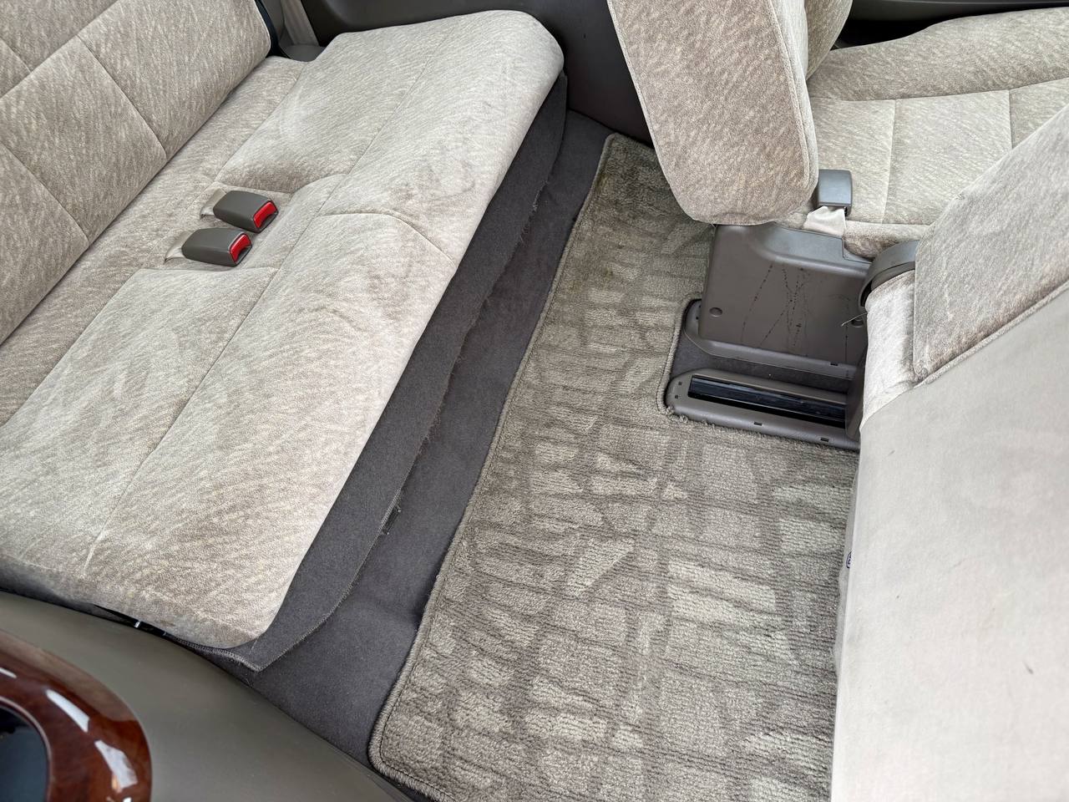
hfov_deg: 71.6
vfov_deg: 56.8
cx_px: 534
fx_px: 741
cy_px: 401
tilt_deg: -52.9
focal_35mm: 24
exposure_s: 1/121
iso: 125
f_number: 1.78
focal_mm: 6.76
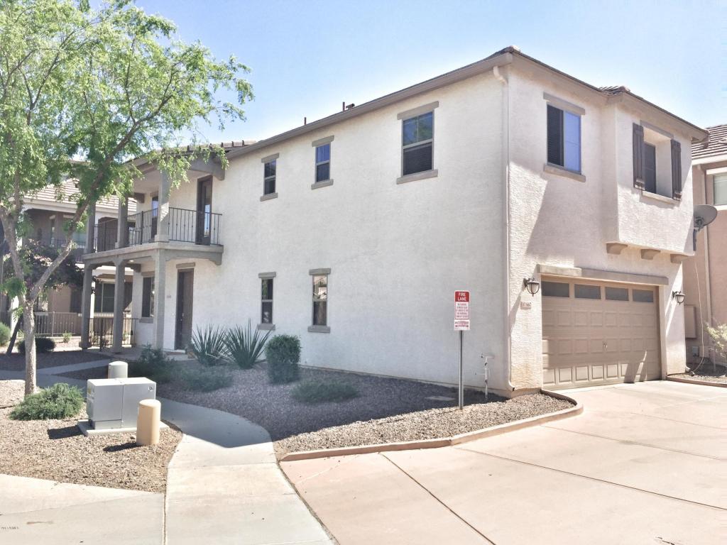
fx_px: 609
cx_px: 364
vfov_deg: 48.2
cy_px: 272
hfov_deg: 61.7
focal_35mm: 29
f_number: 2.2
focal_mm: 4.15
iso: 32
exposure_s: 1/1522
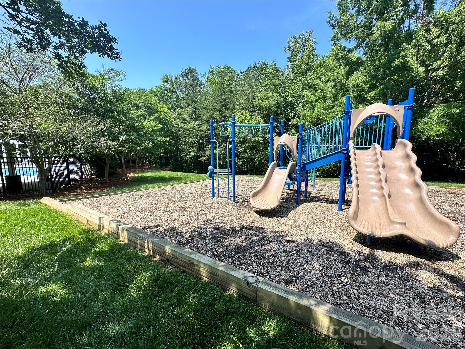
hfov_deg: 102.1
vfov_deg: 85.7
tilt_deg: -7.7
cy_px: 174
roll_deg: +0.1
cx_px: 232
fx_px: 188
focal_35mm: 14
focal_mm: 2.22
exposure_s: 1/690
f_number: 2.2
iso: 40
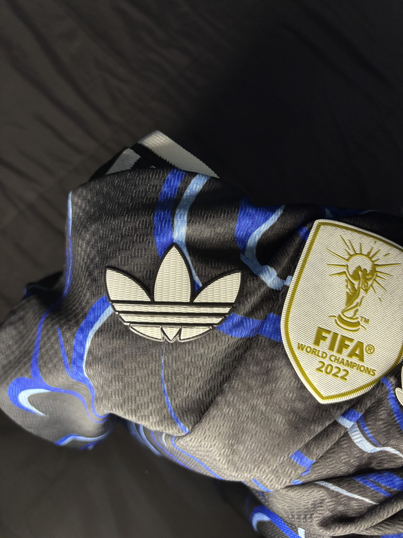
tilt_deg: -74.1
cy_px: 269
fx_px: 404
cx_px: 202
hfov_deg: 53.1
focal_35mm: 26
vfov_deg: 67.3
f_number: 1.6
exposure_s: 1/47
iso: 500
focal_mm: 5.96
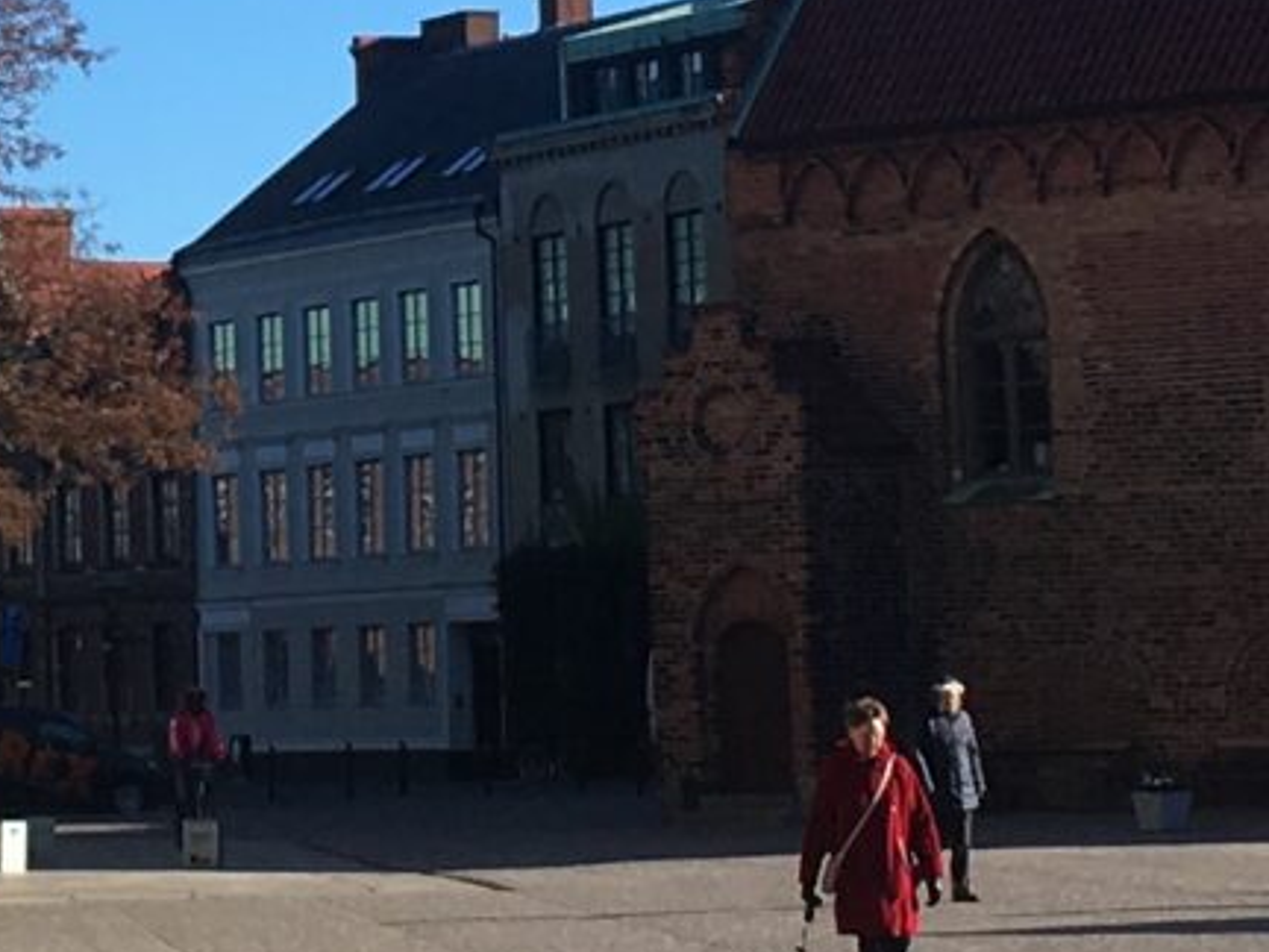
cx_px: -44
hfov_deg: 11.4
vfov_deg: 8.6
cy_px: -135
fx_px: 6305
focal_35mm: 172
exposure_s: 1/1099
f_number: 2.2
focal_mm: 4.15
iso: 25
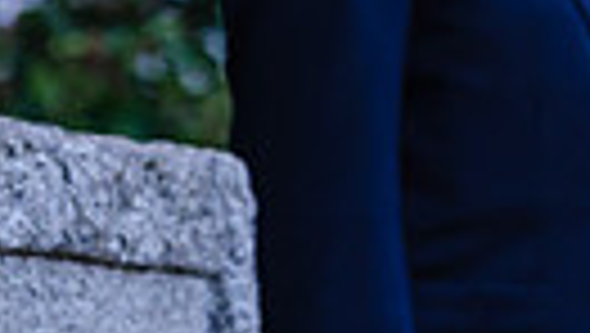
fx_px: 12889
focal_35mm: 823
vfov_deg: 1.5
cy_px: -85
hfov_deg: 2.6
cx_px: 1504
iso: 800
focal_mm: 145
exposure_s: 1/500
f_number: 4.8
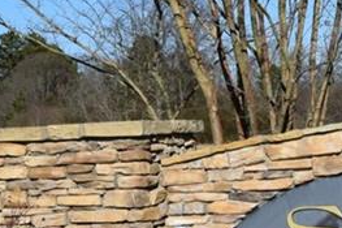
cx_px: 389
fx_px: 1661
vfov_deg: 7.8
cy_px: 107
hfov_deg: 11.6
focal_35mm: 175
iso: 200
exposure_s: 1/500
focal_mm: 30
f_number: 11
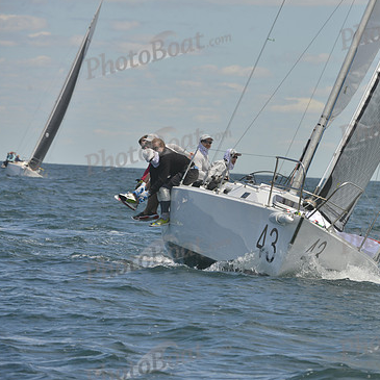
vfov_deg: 5.4
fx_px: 4024
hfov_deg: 5.4
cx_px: 286
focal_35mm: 324
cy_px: 188
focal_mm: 240
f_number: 10
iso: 280
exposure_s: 1/800
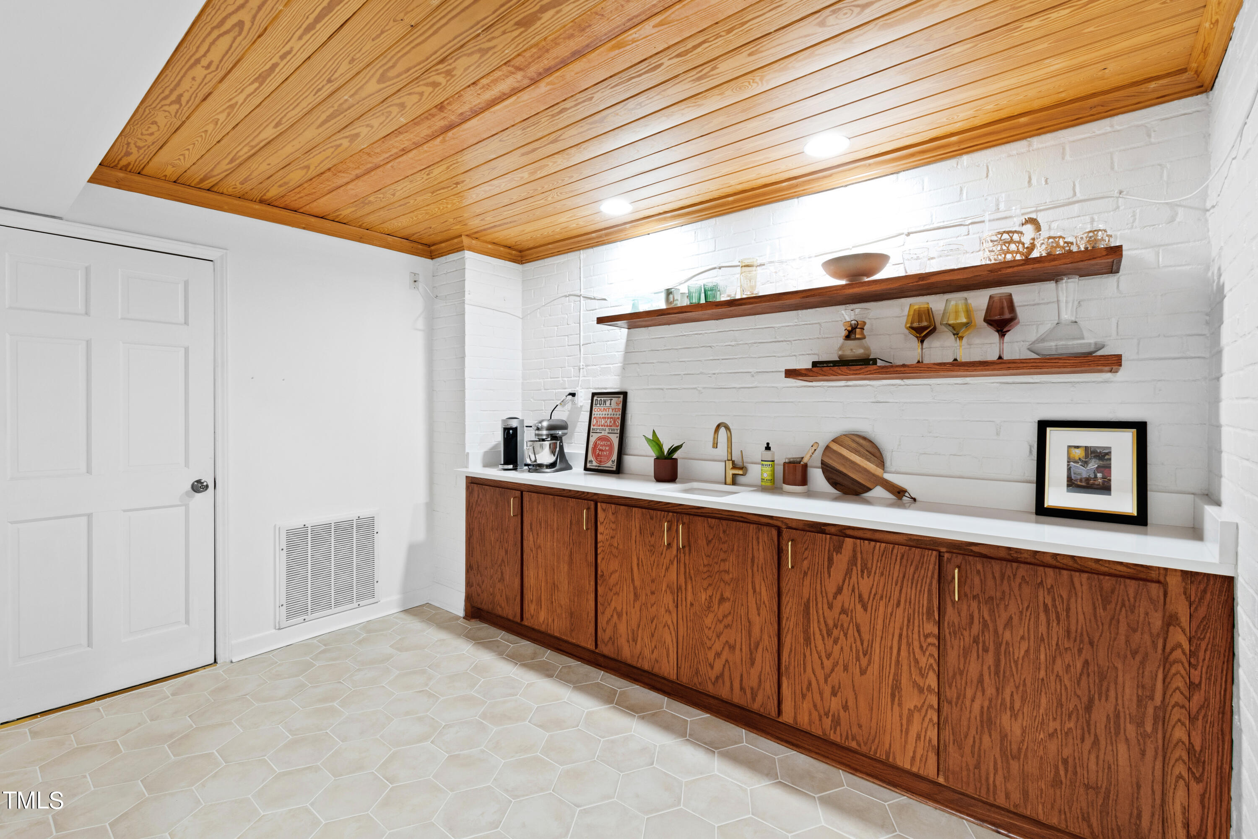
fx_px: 524
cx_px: 629
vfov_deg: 77.3
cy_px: 420
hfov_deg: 100.4
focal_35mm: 15
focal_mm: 10
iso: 100
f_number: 8
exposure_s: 1
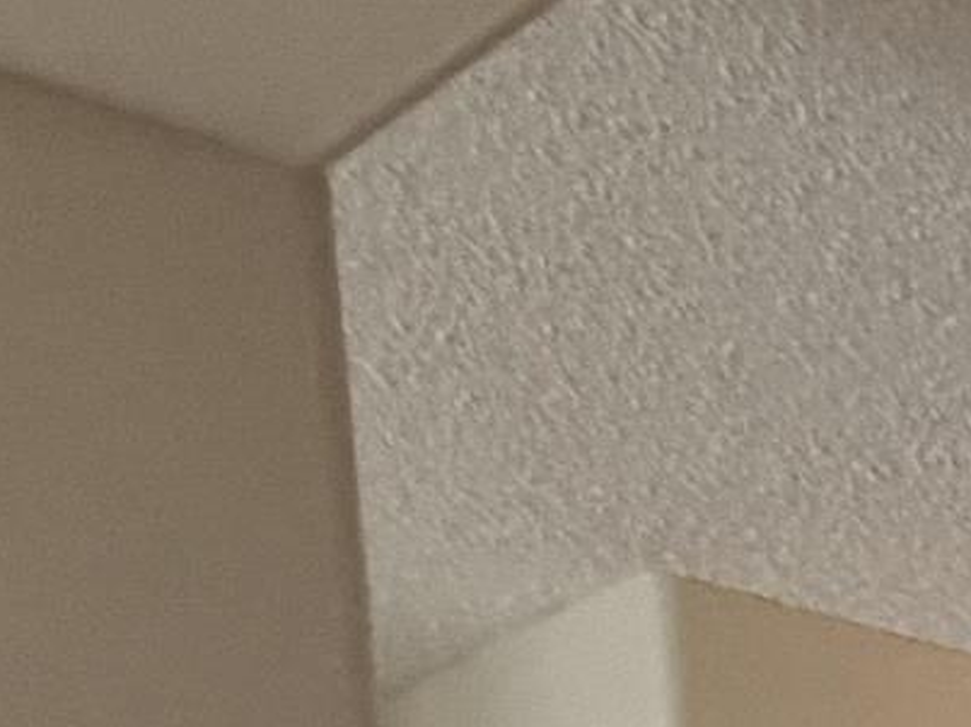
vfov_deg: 10.6
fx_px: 3000
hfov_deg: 10.4
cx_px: 3140
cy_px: 2046
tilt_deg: -6.4
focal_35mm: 107
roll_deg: +0.5
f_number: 2.2
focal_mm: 2.22
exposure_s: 1/120
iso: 250
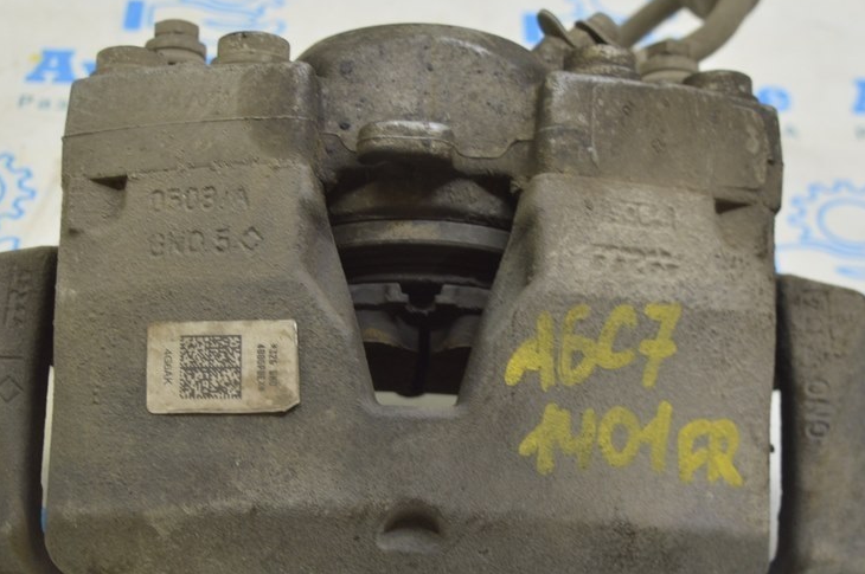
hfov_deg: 25.4
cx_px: 393
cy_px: 353
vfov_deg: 17.0
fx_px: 1920
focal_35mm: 80
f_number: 5.6
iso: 400
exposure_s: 1/20
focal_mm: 38
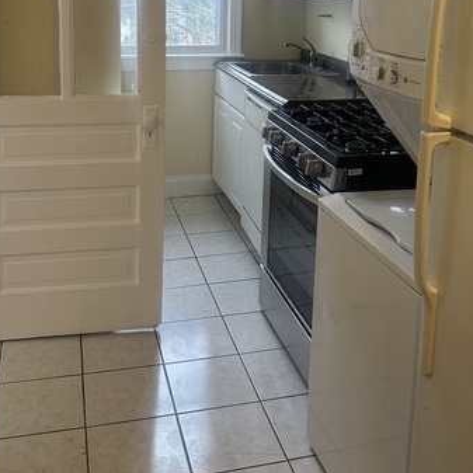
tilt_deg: -8.2
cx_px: 269
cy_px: 69
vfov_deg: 38.0
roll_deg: -2.3
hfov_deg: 39.9
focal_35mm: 42
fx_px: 649
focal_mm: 6.86
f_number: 1.78
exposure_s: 1/120
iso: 160
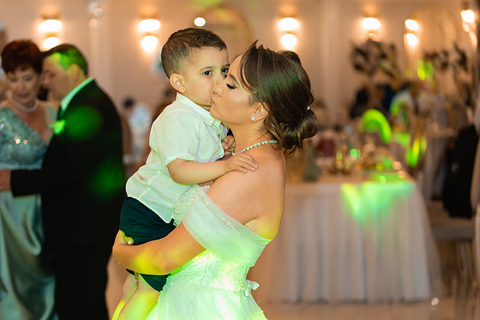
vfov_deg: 15.2
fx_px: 1200
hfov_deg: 22.6
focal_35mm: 90
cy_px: 160
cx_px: 240
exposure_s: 1/200
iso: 1600
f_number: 3.2
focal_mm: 90
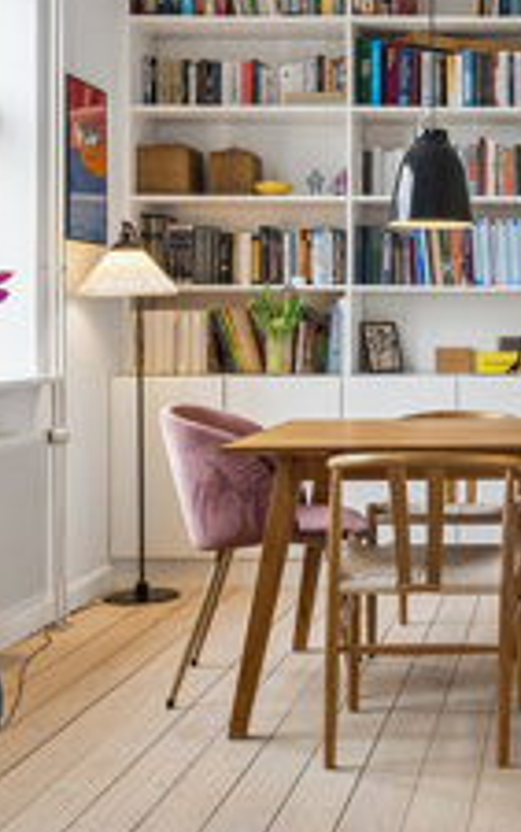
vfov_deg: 35.0
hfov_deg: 21.2
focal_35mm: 58
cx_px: 588
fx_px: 1315
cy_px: 338
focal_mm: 16
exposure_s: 1/8
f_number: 9
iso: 160
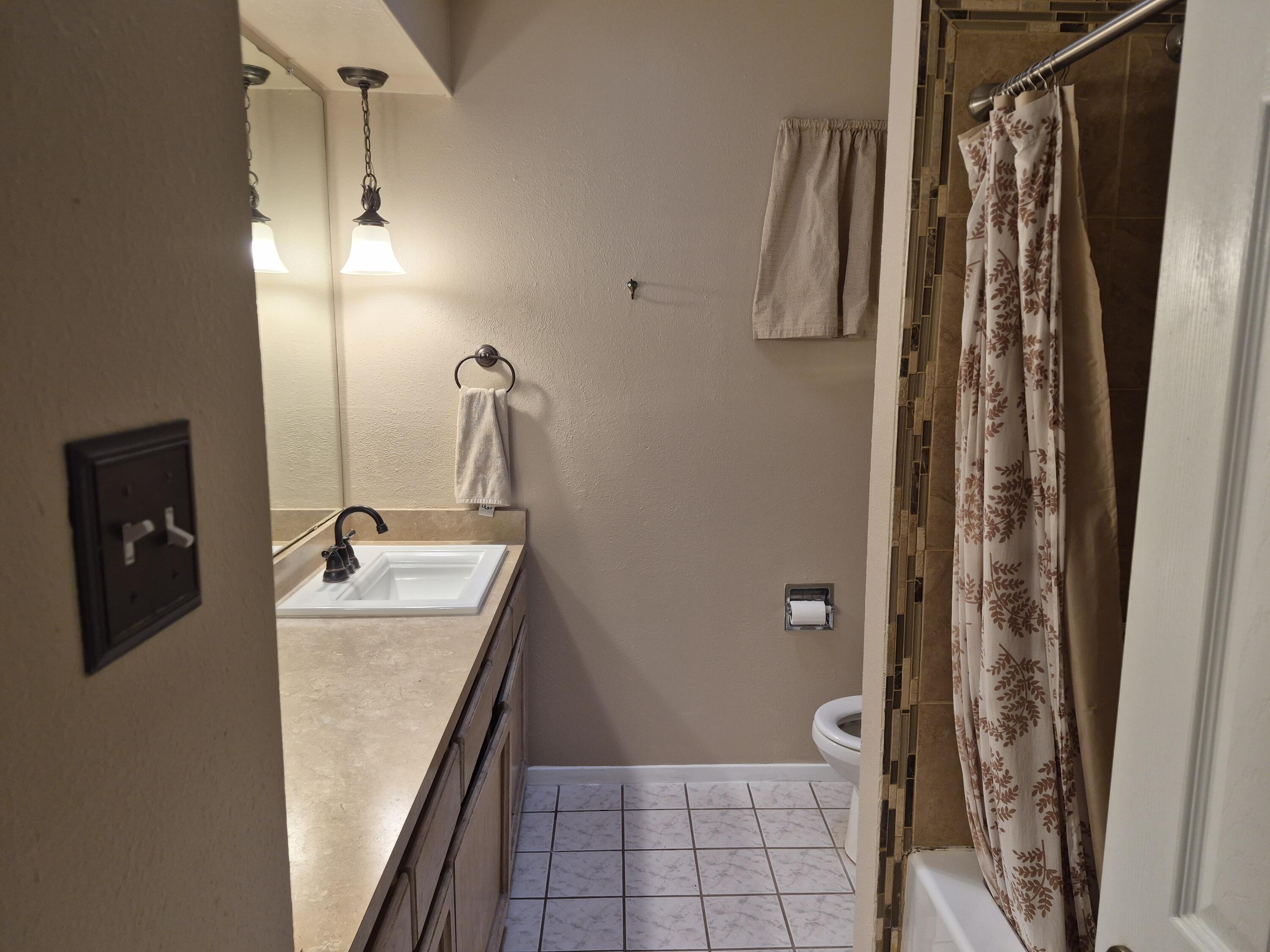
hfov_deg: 73.9
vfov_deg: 58.9
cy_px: 476
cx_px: 635
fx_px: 844
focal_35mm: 23
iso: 100
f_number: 1.8
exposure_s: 1/120
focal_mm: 5.4
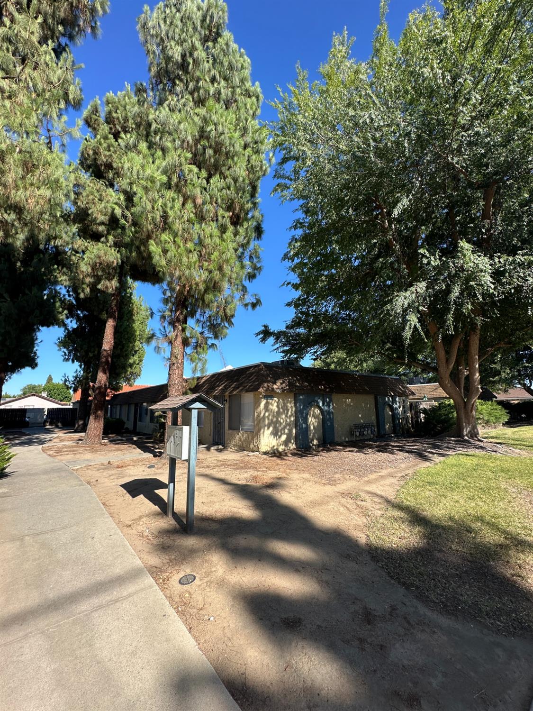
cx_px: 266
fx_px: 287
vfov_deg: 102.1
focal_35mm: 14
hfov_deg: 85.7
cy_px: 356
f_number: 2.2
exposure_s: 1/861
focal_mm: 2.22
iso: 40
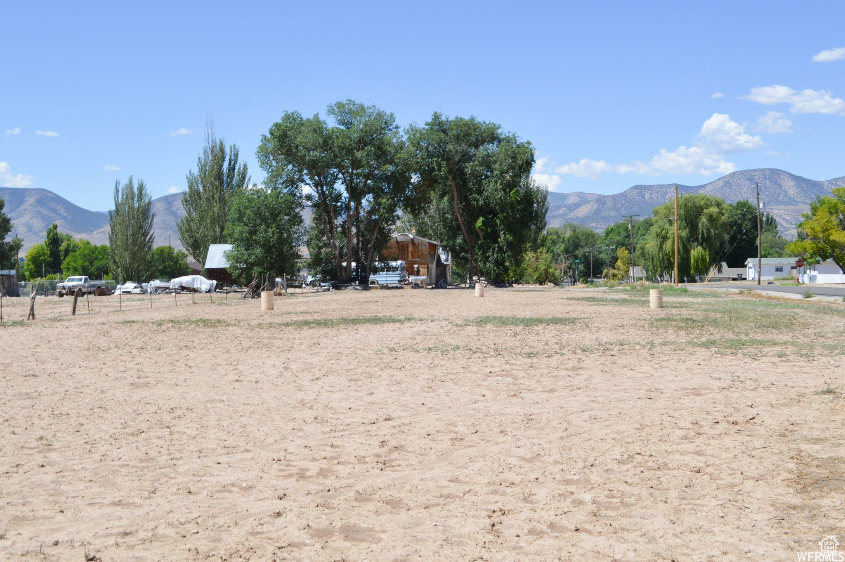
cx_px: 422
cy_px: 281
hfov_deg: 45.0
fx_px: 1020
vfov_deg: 30.8
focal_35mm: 44
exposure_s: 1/200
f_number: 7.1
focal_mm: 29
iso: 100
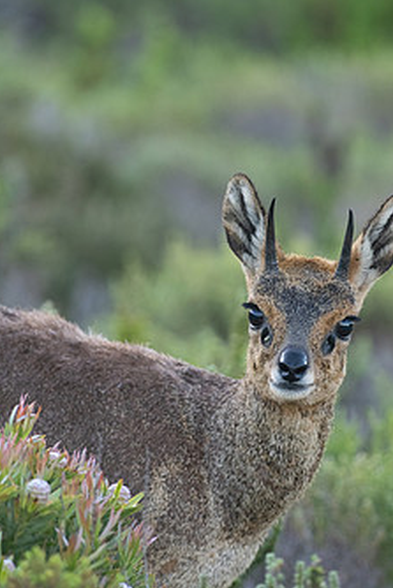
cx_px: 254
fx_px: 13216
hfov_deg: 1.7
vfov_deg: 2.6
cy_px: 336
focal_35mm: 808
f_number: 5.6
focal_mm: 600
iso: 2000
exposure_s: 1/200
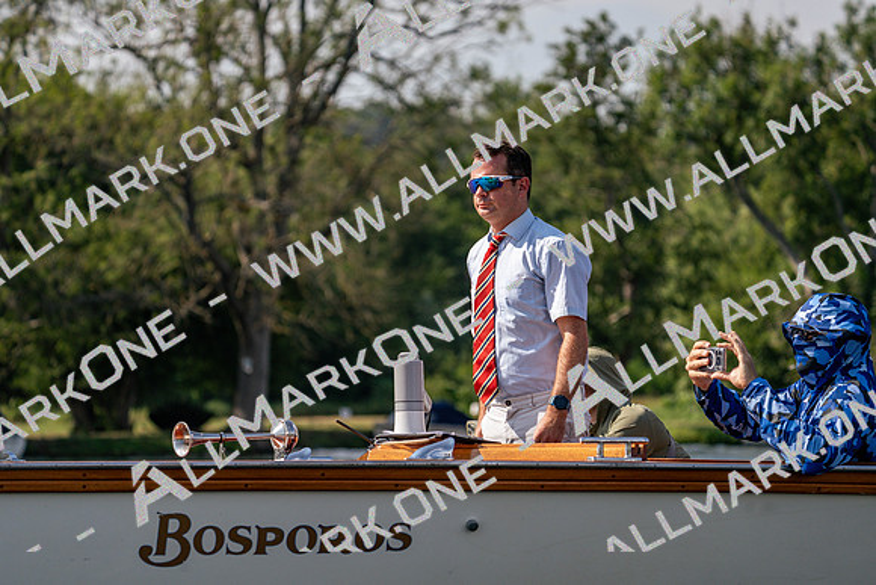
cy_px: 292
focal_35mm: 200
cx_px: 438
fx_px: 4868
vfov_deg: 6.9
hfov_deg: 10.3
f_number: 5.6
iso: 200
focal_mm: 200
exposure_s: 1/1600
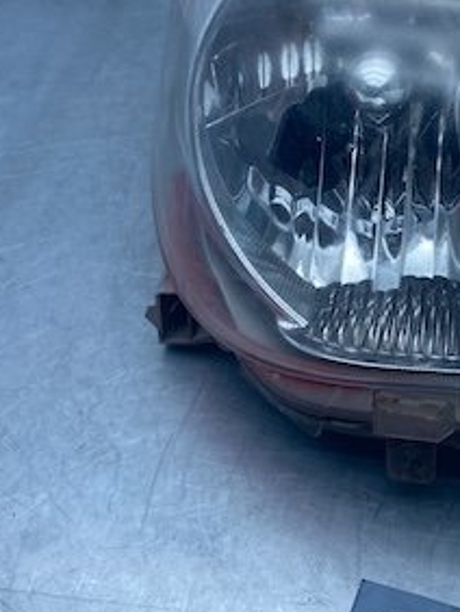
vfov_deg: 32.5
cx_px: 436
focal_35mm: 59
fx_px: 1044
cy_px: 226
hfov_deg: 24.0
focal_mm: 4.25
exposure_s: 1/1072
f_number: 1.8
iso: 32
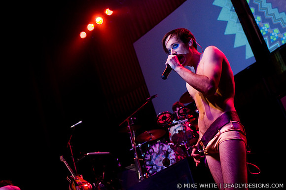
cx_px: 143
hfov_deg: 33.4
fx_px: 476
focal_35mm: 60
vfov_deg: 22.6
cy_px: 95
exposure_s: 1/125
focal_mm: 40
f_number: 2.8
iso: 640
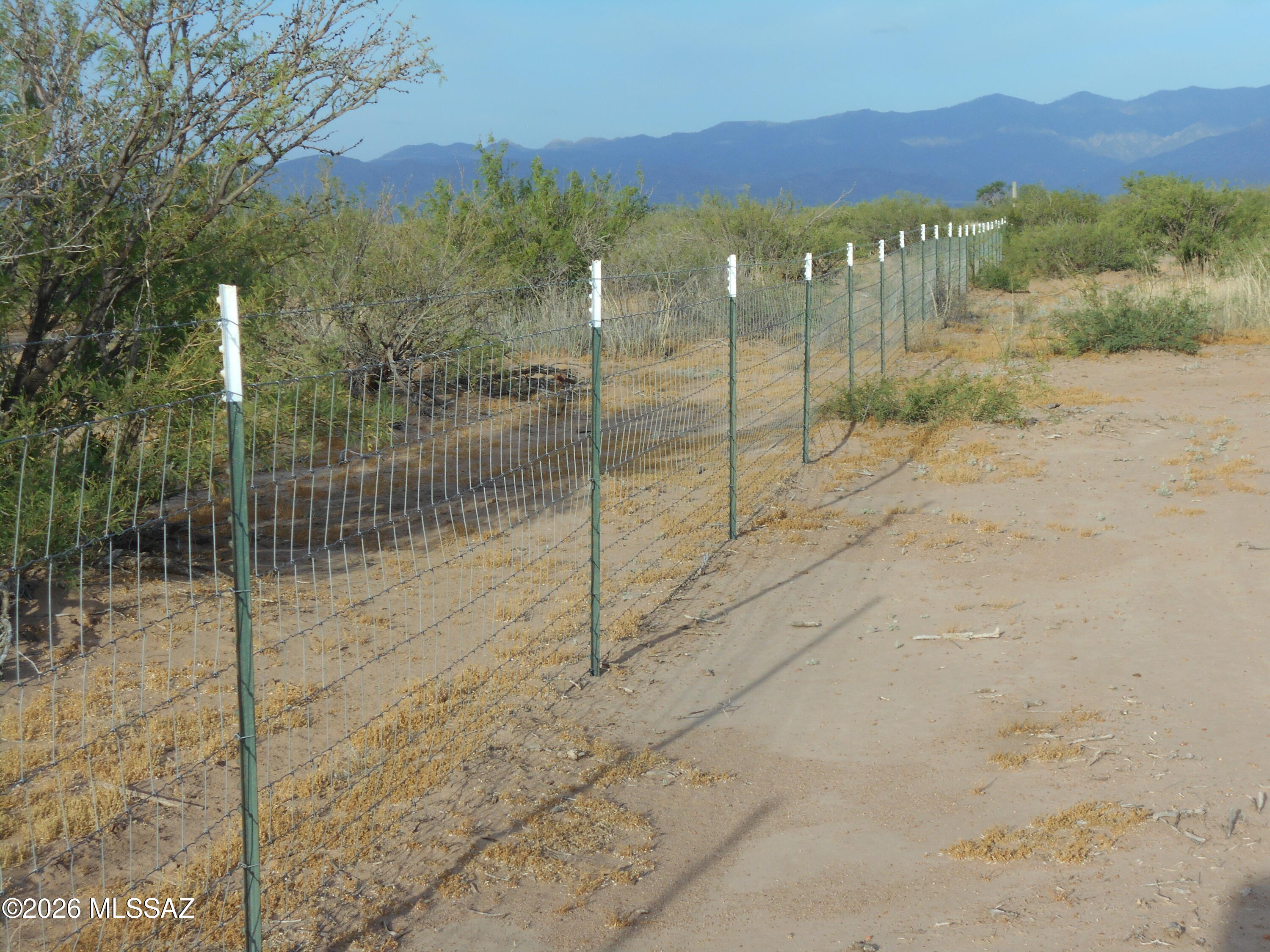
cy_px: 476
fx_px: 3155
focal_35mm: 86
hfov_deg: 22.8
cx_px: 635
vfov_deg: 17.2
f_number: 6.3
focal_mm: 15.4
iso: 80
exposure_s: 1/250
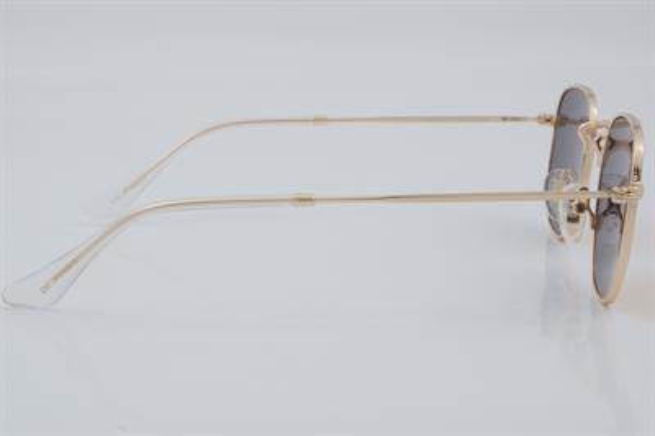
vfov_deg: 16.5
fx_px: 1500
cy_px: 218
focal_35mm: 82
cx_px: 328
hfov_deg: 24.6
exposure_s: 1/4
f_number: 32
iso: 100
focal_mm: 55
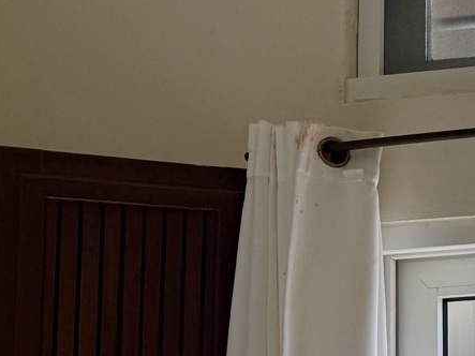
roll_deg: +1.0
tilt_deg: +7.2
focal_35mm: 104
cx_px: 956
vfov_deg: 14.1
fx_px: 1427
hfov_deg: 15.2
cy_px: 323
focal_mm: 6.76
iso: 80
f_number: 1.78
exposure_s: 1/1727
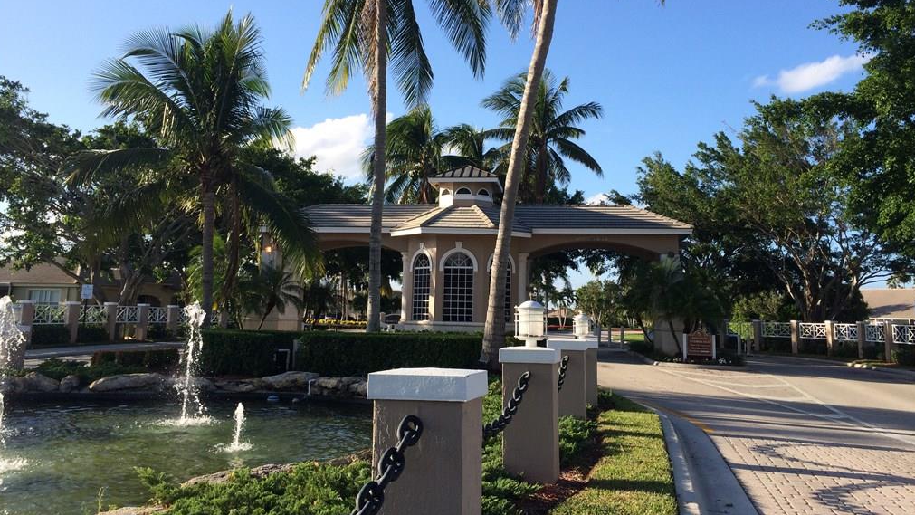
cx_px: 456
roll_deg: -0.9
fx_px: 776
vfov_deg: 36.4
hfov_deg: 61.0
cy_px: 183
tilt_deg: +10.5
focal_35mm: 32
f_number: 2.2
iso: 32
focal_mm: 4.15
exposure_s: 1/1140
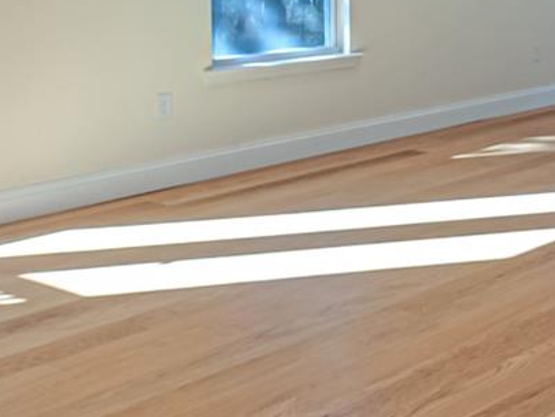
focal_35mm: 68
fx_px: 1091
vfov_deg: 20.4
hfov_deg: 26.7
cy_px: -70
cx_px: 582
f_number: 5
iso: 100
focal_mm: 14
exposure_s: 1/40
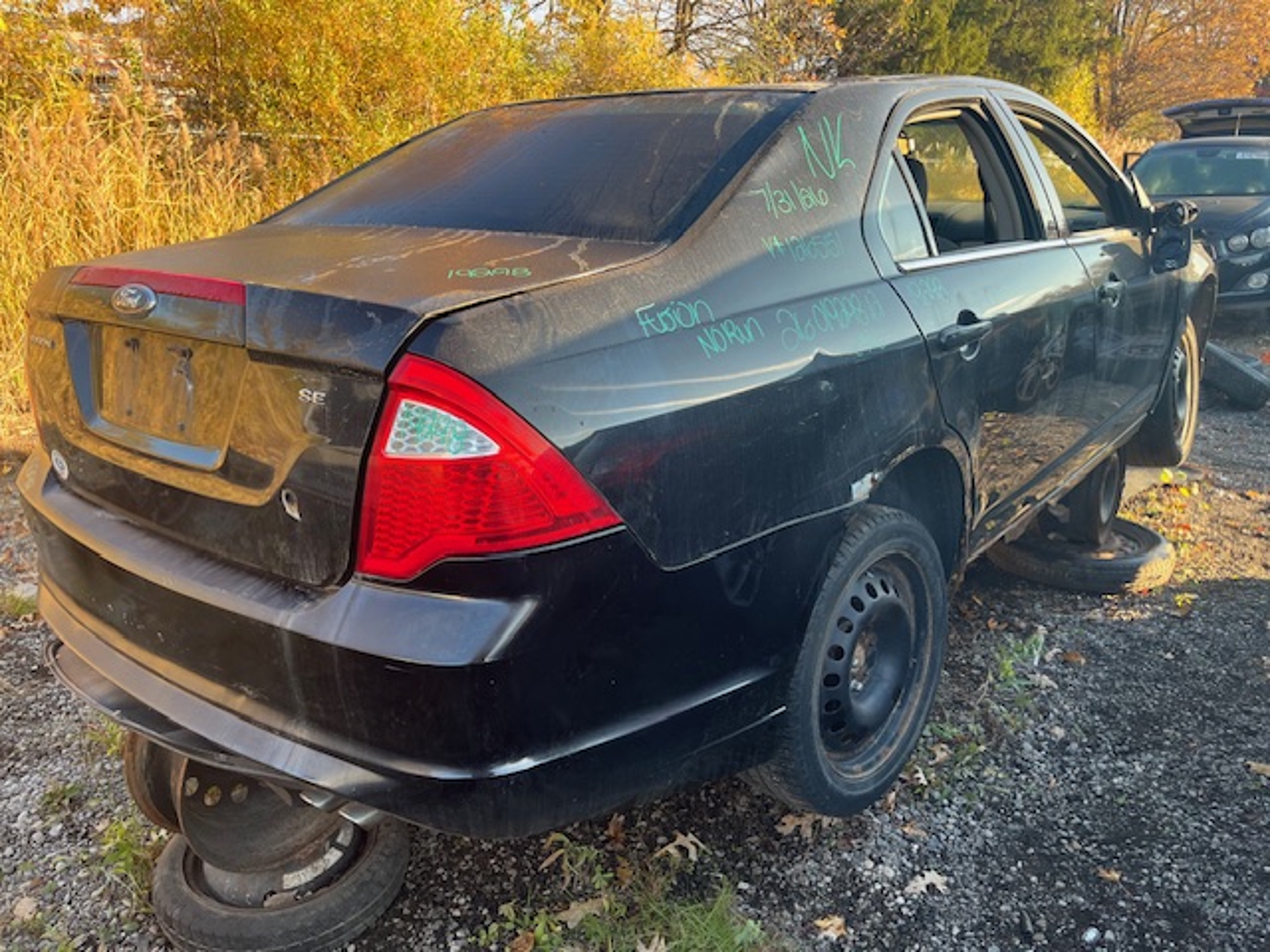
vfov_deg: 53.1
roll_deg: +0.5
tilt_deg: -17.5
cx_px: 635
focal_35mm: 26
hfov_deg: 67.3
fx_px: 954
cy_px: 476
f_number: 1.6
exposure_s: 1/226
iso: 40
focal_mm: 5.1
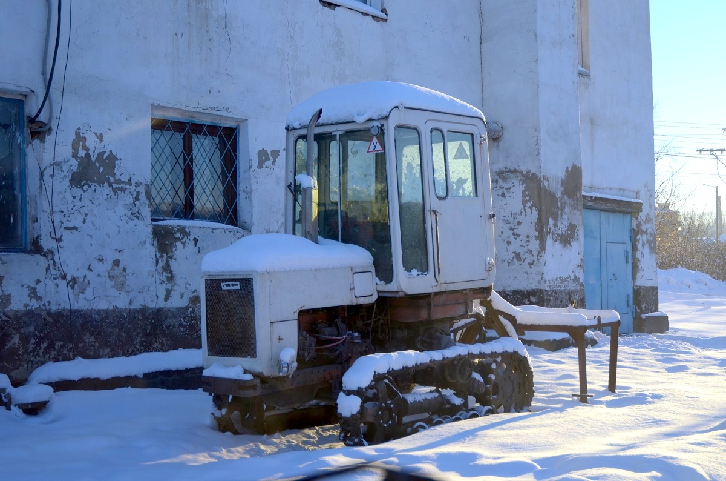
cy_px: 240
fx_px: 1026
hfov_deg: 39.0
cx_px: 363
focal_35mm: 51
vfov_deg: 26.3
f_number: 8
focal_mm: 34
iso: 250
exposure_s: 1/1250
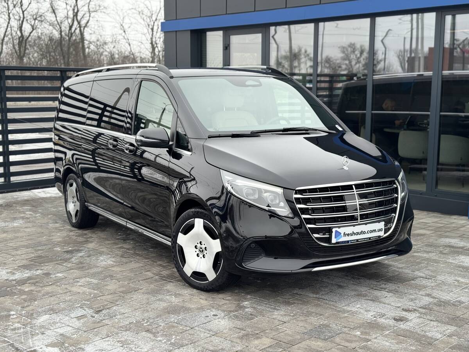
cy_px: 176
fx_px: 650
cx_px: 234
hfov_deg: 39.7
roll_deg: +0.1
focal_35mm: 48
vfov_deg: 30.3
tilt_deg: -9.0
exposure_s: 1/563
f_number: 1.78
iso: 64
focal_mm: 6.76
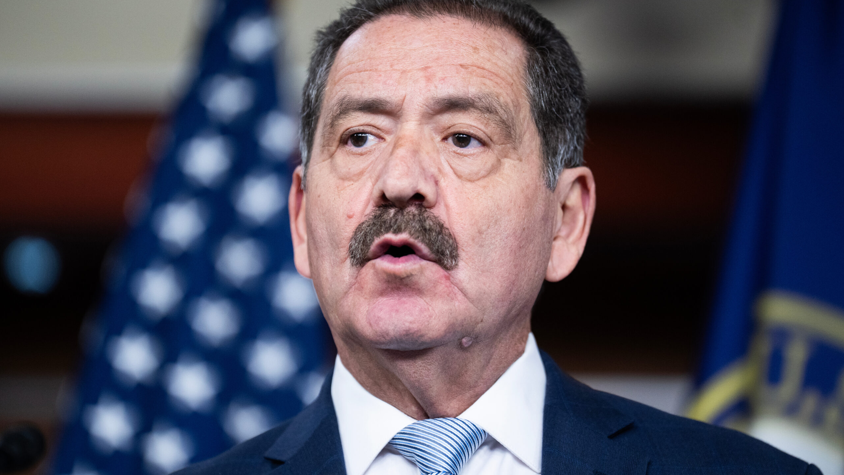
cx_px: 422
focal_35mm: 210
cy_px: 252
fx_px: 4700
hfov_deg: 10.3
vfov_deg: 5.8
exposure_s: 1/320
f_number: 2.8
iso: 3200
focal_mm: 200
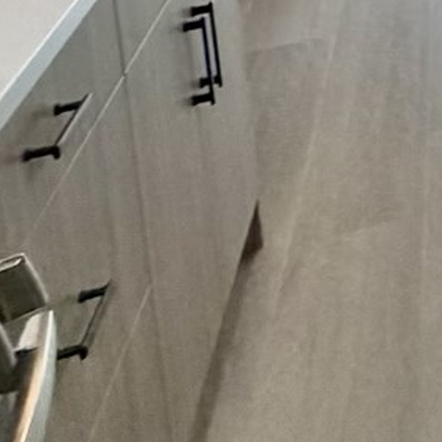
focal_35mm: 85
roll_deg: +0.1
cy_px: -311
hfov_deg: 11.2
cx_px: 1358
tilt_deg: -7.1
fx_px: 1228
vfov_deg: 17.3
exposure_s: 1/120
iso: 200
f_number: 2.2
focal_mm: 2.22
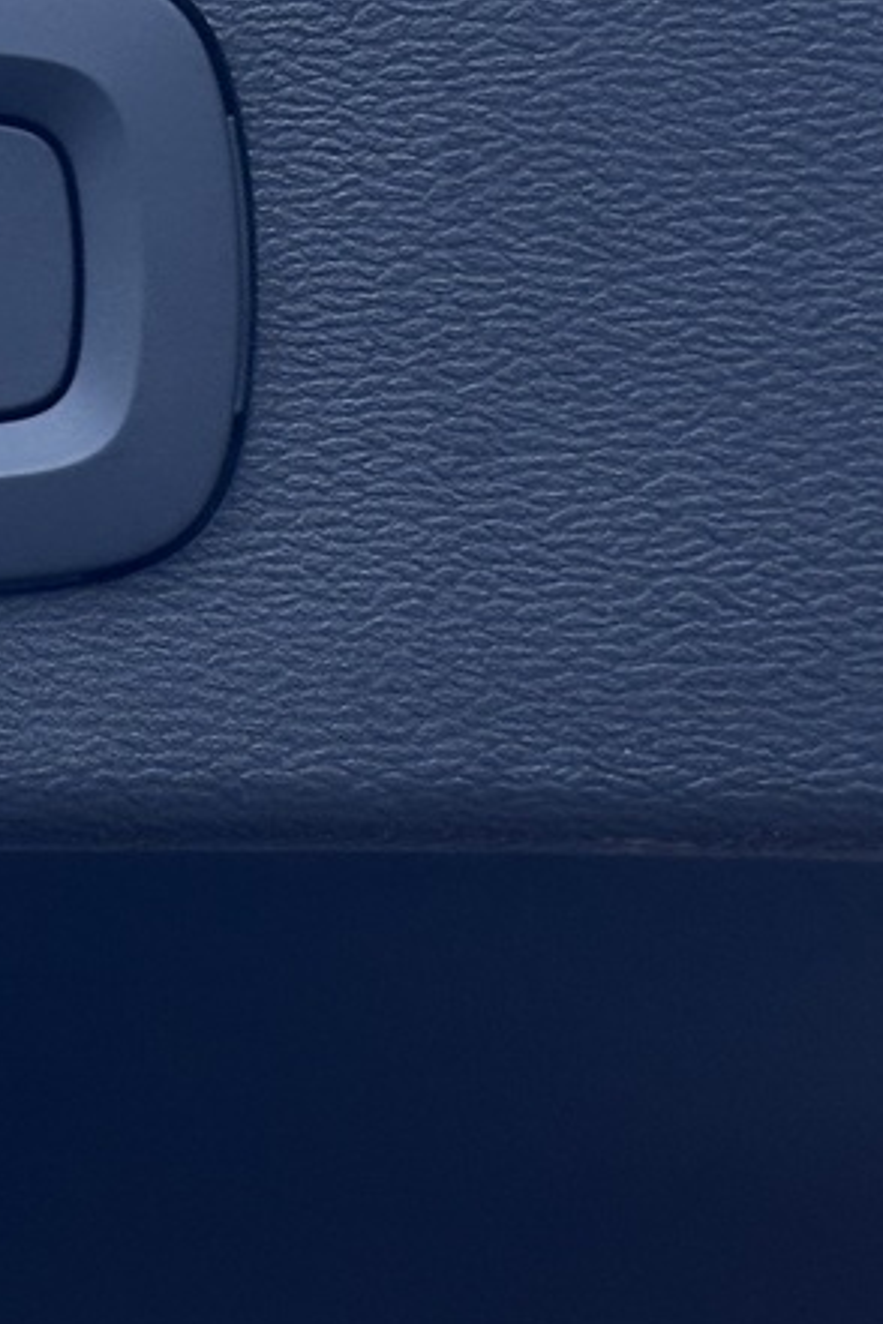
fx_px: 5997
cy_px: 225
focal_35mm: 163
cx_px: -288
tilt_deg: +26.7
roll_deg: +3.9
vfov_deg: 12.5
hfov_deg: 8.3
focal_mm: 6.86
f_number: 1.78
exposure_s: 1/60
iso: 200
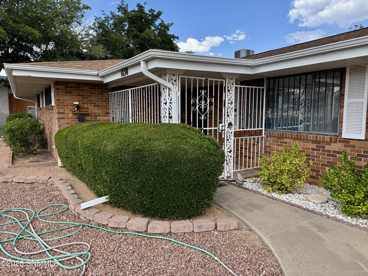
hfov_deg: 71.6
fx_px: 255
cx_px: 184
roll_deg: +0.3
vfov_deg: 56.8
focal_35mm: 24
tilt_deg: -3.8
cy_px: 138
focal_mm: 6.76
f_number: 1.78
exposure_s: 1/2000
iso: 100
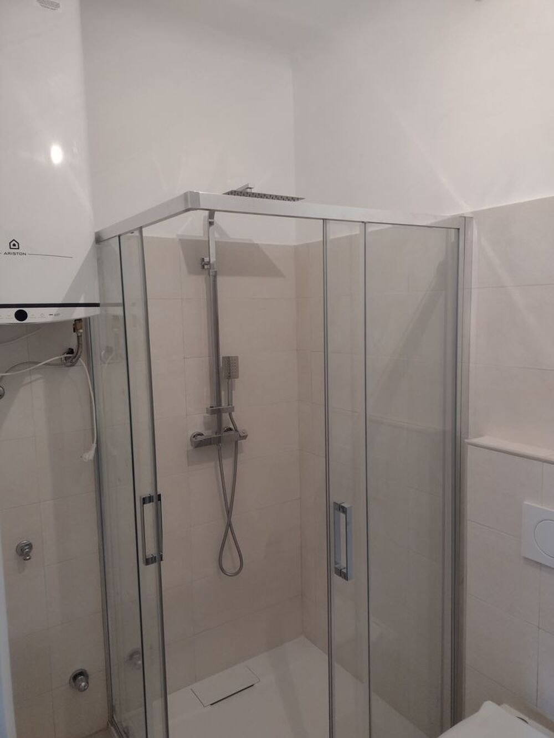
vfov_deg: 65.3
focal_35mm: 27
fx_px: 576
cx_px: 277
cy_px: 369
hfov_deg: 51.4
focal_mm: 4.71
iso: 391
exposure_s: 1/50
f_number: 1.7
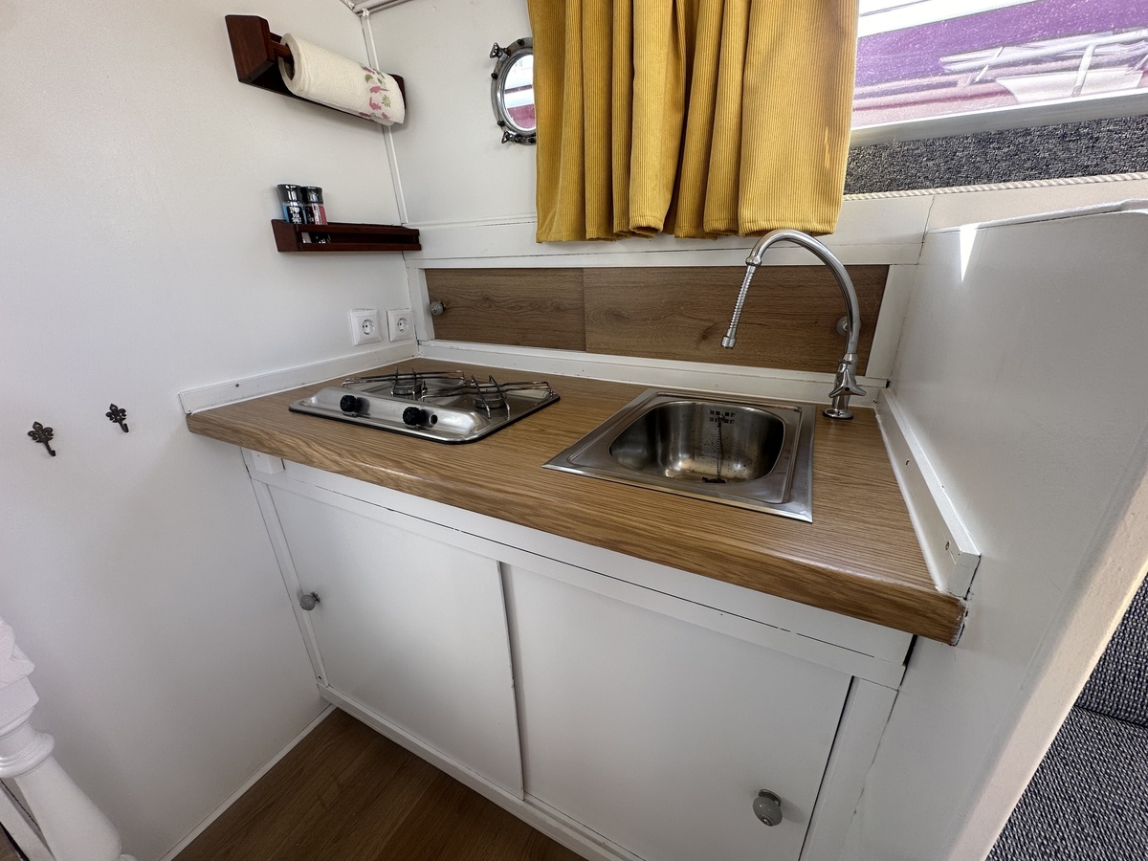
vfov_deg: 85.7
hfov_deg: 102.1
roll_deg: -0.2
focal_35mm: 14
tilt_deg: -21.3
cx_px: 574
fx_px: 464
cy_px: 430
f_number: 2.2
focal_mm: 2.22
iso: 64
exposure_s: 1/99
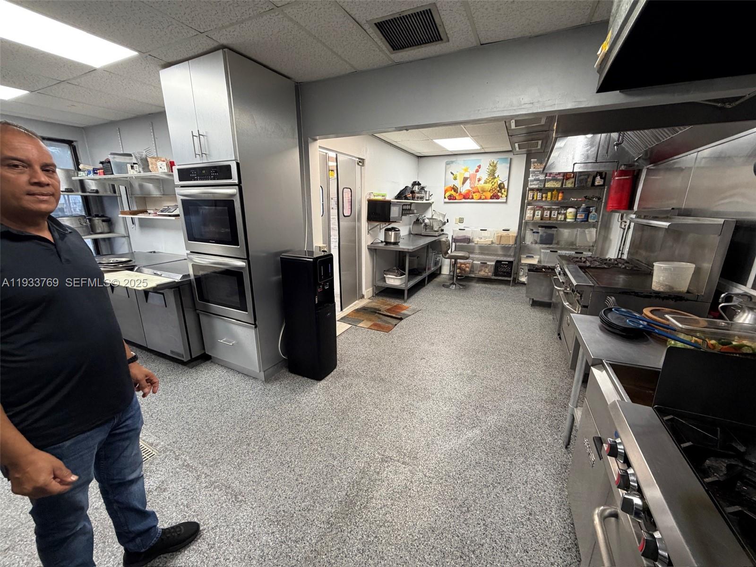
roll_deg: -0.7
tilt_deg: -14.4
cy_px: 284
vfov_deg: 85.7
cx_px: 378
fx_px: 306
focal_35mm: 14
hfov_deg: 102.1
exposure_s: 1/60
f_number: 2.2
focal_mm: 2.22
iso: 250
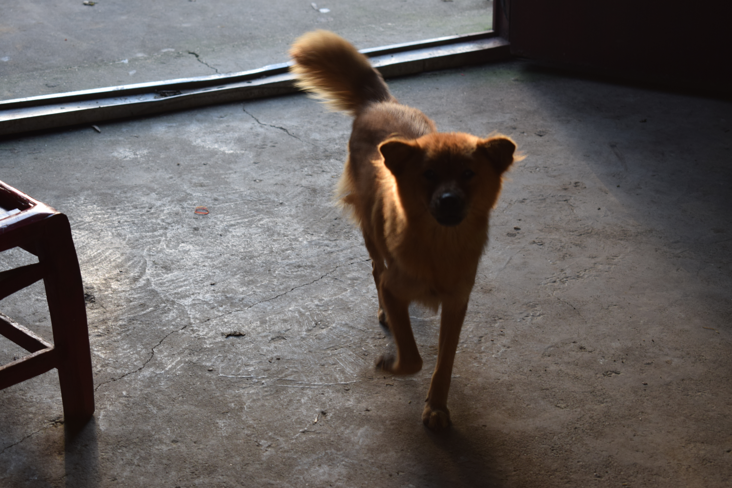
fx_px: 1525
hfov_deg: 27.0
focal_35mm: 75
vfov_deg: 18.2
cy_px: 244
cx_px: 366
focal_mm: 50
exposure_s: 1/125
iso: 400
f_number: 5.6
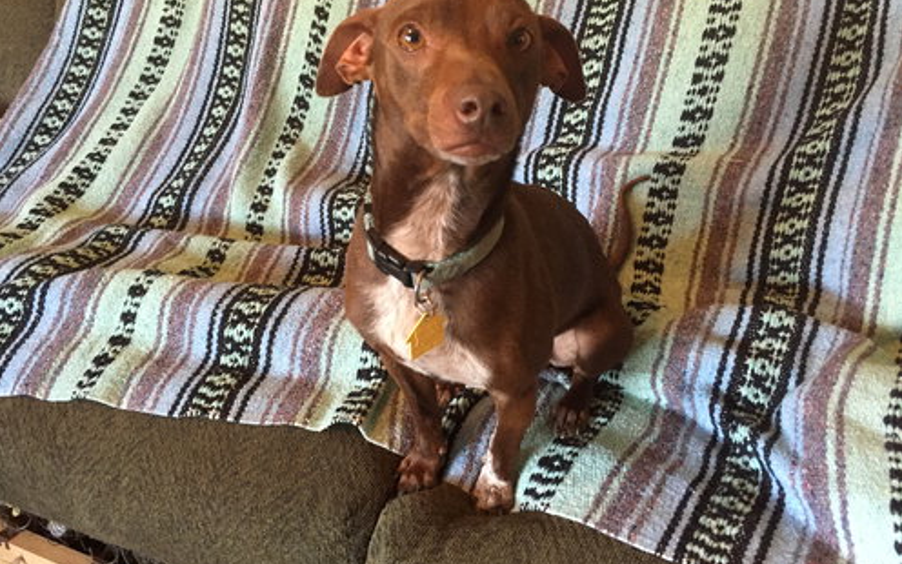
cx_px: 451
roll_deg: +1.8
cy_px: 274
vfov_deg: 40.6
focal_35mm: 31
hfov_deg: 61.2
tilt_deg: -32.9
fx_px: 762
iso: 250
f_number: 2.2
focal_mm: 4.15
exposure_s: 1/30
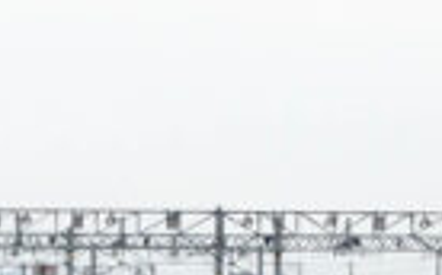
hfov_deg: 8.7
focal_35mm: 240
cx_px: 35
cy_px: 304
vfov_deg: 5.4
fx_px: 2886
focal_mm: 45
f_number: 13
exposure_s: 1/1250
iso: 1600
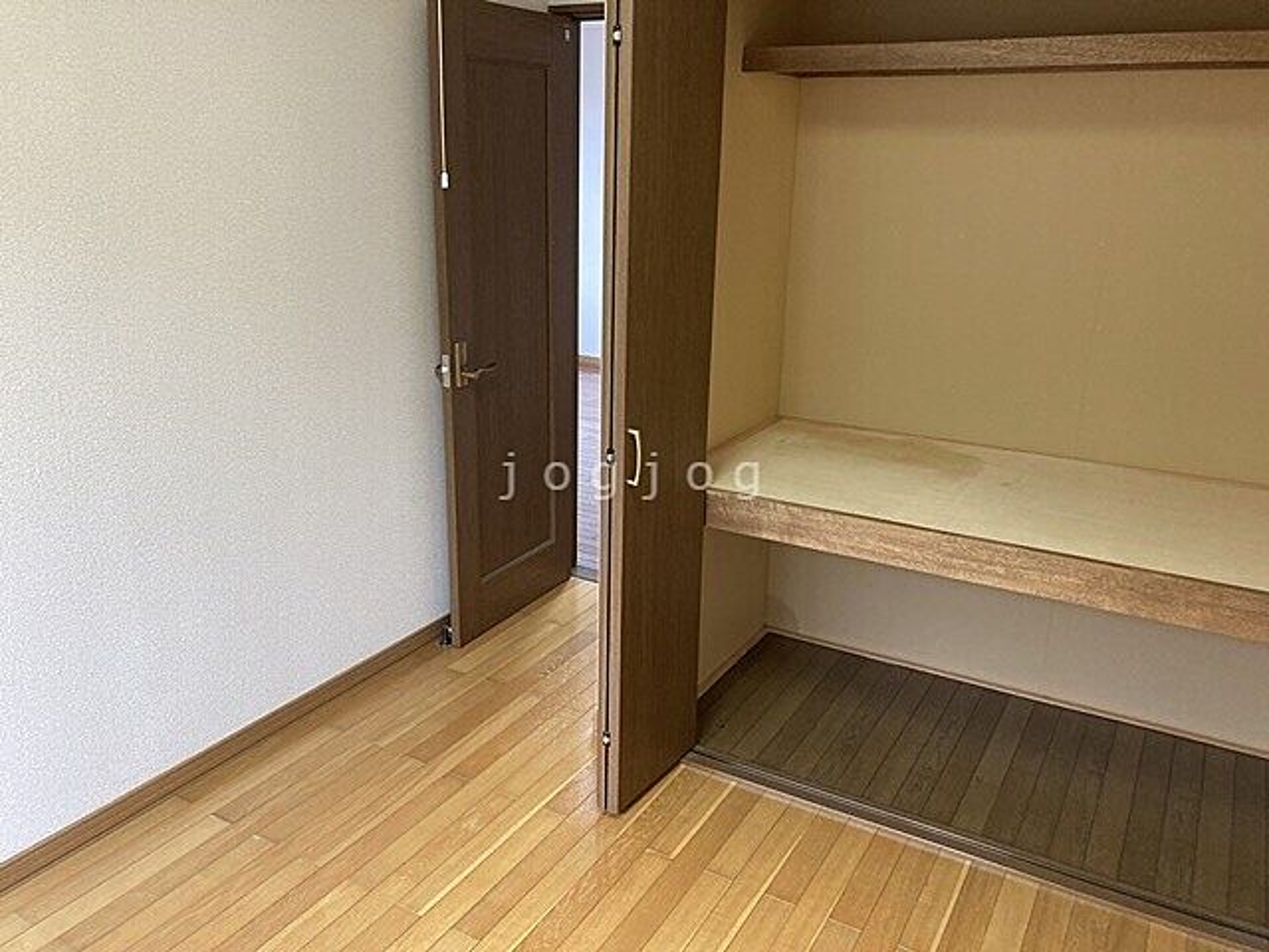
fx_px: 1026
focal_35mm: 28
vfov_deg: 49.7
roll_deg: -2.1
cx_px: 634
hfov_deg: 63.4
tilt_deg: -18.1
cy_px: 476
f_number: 1.8
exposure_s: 1/50
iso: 100
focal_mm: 3.99
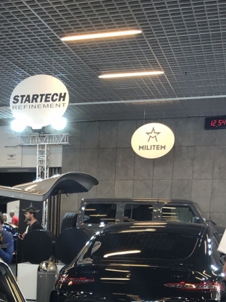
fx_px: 601
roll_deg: -1.1
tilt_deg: -9.1
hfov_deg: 20.6
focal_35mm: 69
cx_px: -4
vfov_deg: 25.9
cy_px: 337
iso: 40
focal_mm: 3.99
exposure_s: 1/20
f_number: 1.8
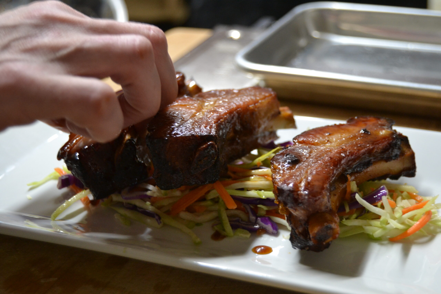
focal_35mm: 68
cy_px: 147
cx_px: 220
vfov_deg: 20.2
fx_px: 827
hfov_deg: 29.9
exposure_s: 1/60
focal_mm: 45
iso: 1100
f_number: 5.3
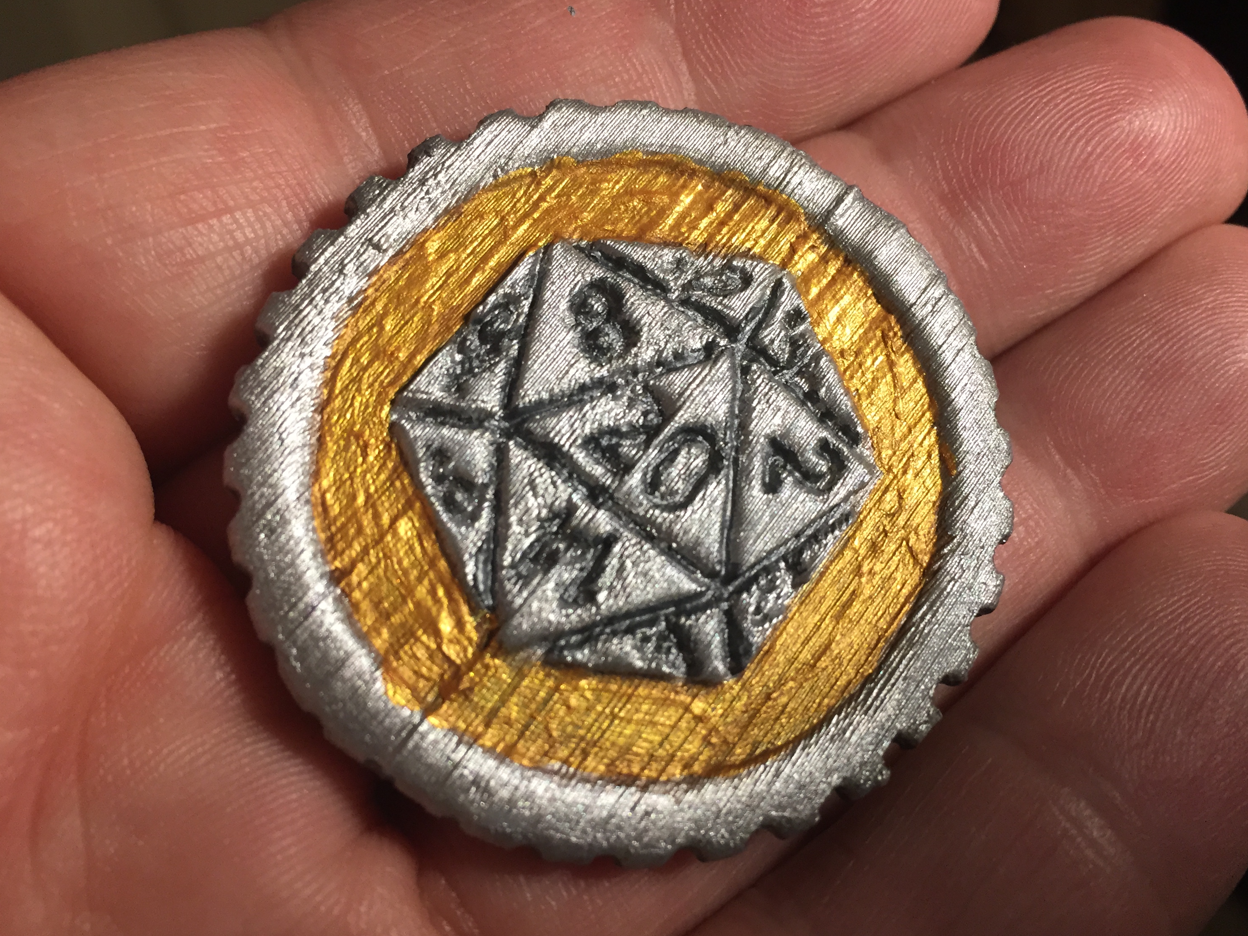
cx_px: 649
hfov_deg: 56.8
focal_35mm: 32
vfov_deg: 44.2
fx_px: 1154
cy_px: 481
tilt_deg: -46.1
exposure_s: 1/30
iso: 50
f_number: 2.2
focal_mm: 4.15
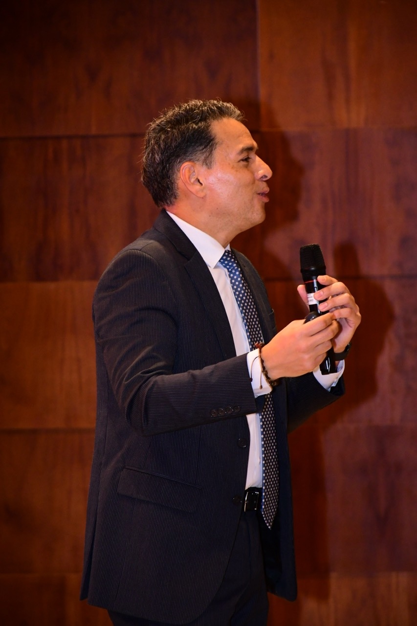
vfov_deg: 9.8
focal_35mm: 210
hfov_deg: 6.5
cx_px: 208
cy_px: 313
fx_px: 3649
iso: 2500
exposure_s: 1/100
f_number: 5.6
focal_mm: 140
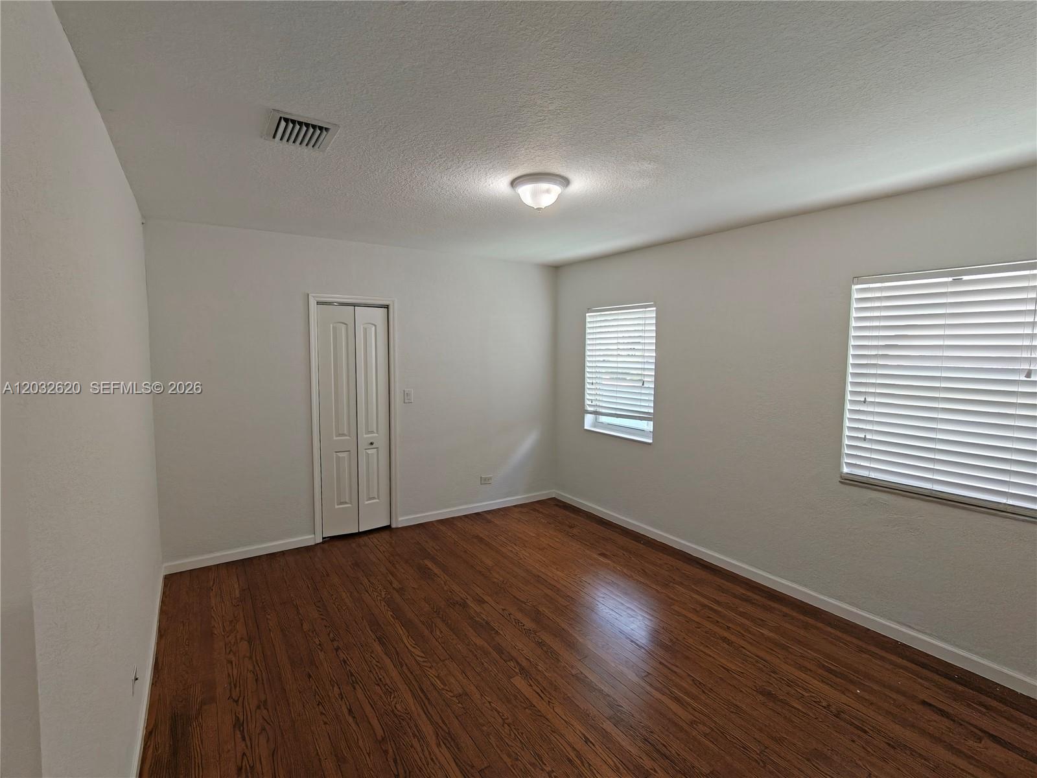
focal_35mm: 16
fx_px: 479
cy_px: 389
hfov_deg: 94.5
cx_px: 518
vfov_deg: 78.1
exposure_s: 1/120
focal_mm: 2.31
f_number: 2
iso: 160
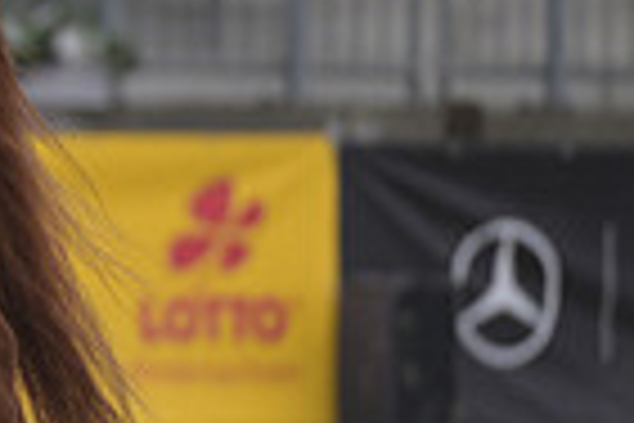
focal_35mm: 1567
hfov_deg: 1.3
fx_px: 27594
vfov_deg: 0.9
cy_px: 11
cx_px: -594
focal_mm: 380
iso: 720
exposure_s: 1/1250
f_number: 5
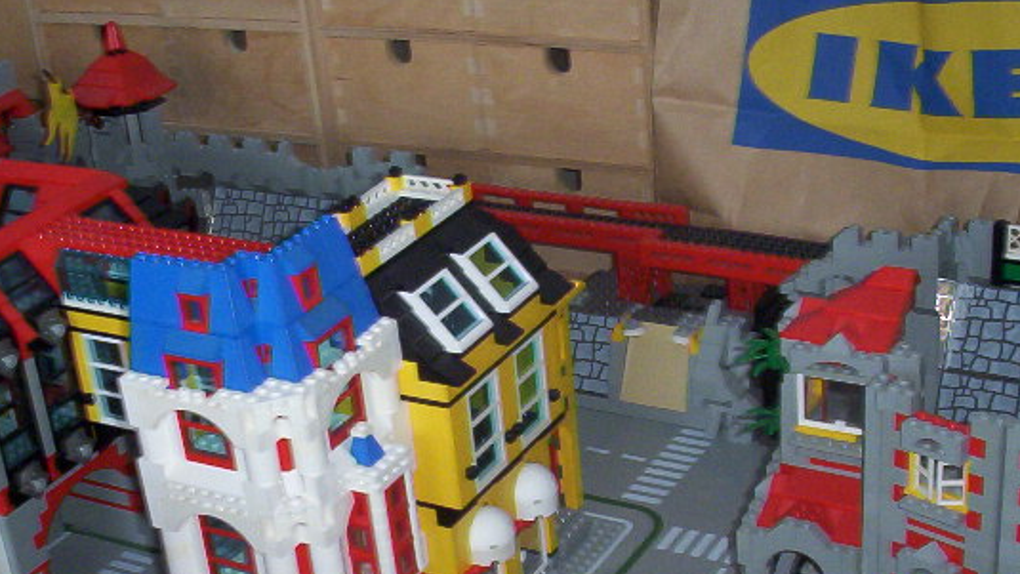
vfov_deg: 18.3
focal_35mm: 65
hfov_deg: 32.3
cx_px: 429
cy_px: 473
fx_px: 1758
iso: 140
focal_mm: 6
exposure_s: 1/30
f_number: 4.5
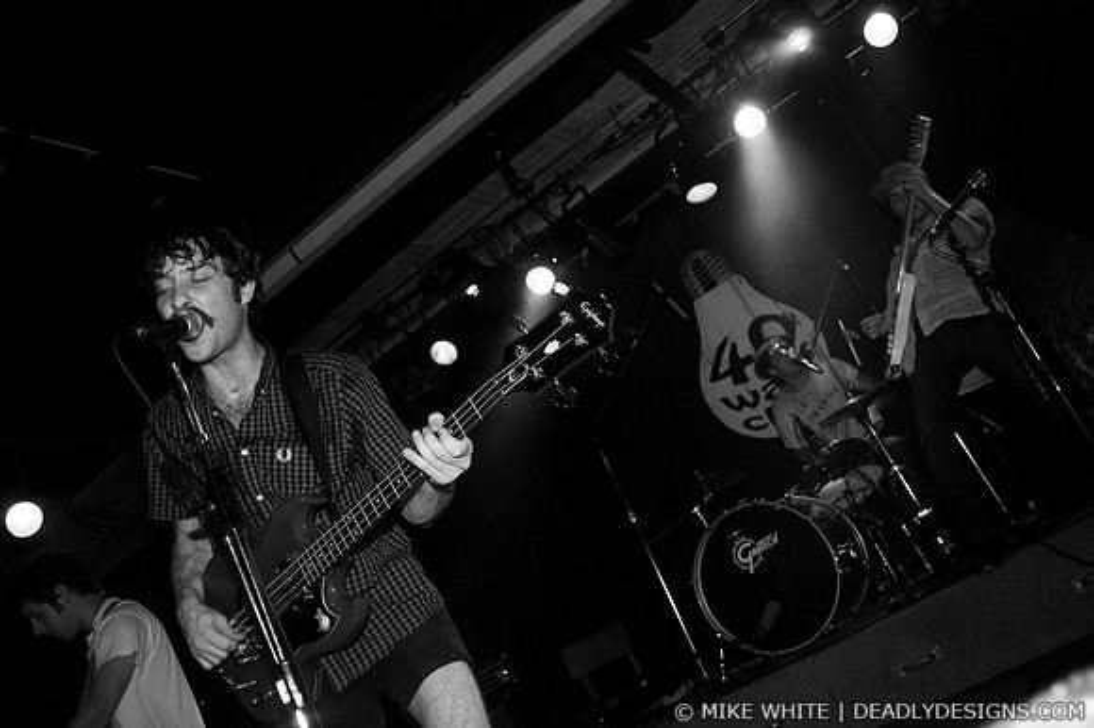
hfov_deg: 62.0
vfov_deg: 43.6
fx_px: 911
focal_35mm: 30
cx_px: 547
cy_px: 364
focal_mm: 20
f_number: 2.8
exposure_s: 1/60
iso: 800
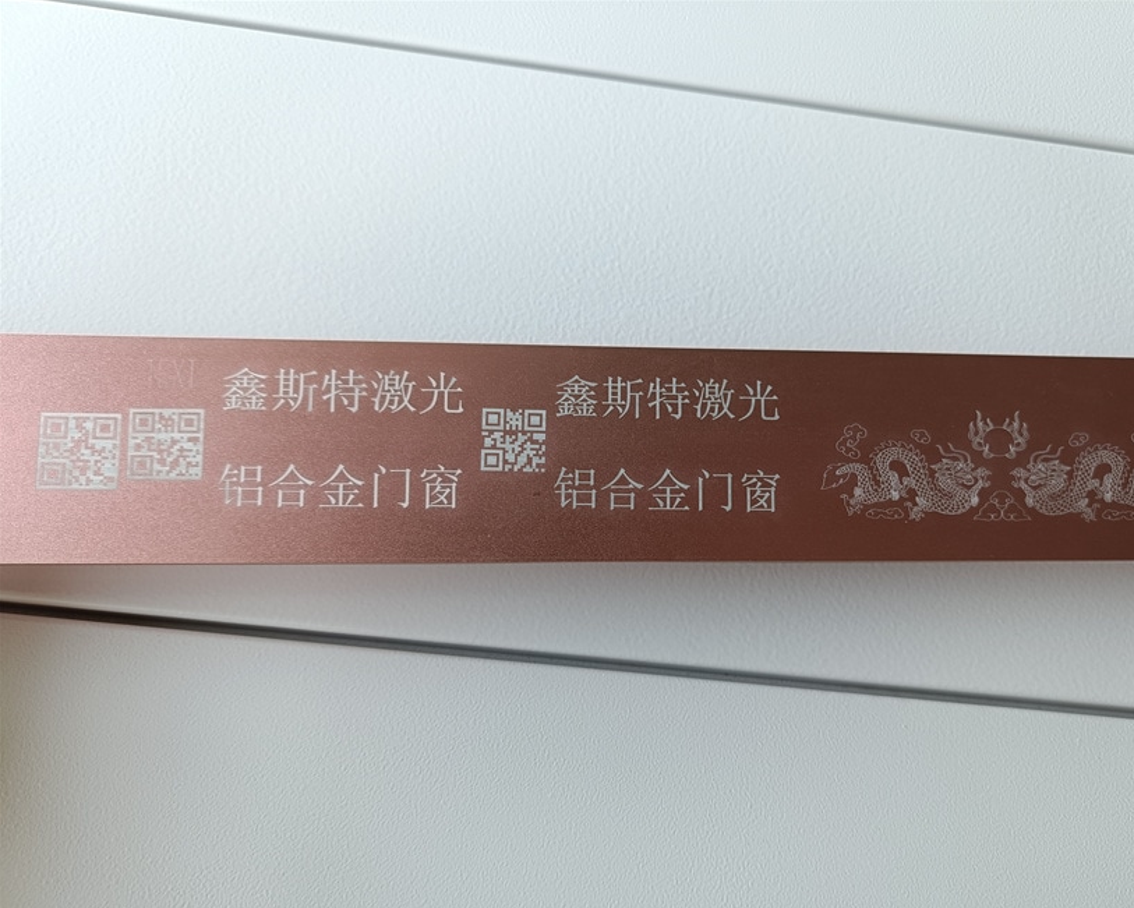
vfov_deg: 53.2
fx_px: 907
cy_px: 469
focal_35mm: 27
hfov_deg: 63.9
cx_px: 626
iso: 336
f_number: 1.7
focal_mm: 4.7
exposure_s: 1/60
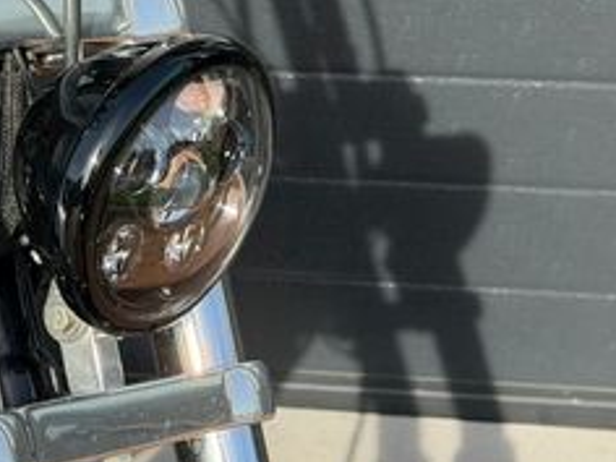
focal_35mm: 130
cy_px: 162
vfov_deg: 11.4
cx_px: -217
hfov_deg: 14.4
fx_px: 2313
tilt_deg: -23.3
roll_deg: +3.8
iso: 100
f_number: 1.78
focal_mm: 6.76
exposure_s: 1/2208
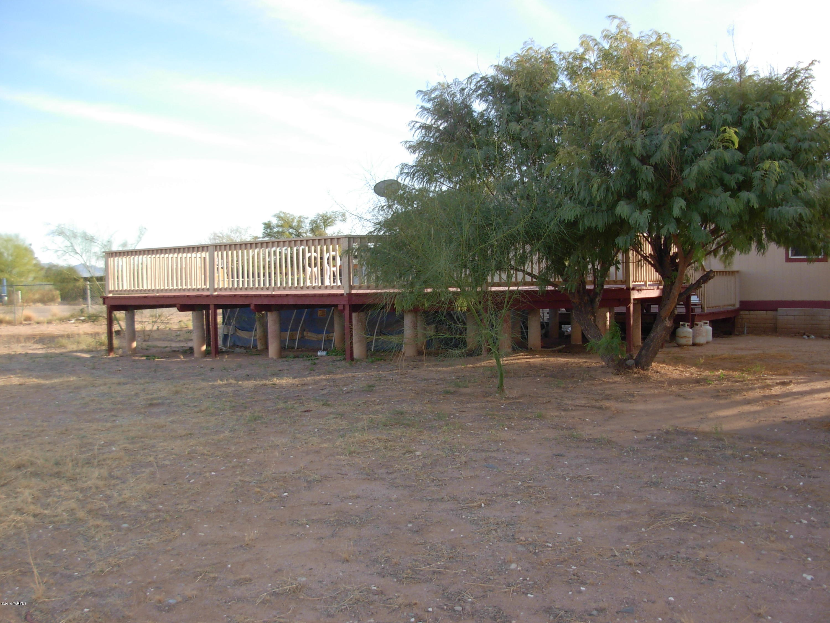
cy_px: 312
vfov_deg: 37.7
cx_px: 415
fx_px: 911
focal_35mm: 38
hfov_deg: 49.0
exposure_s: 1/296
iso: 79
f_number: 2.9
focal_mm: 6.3
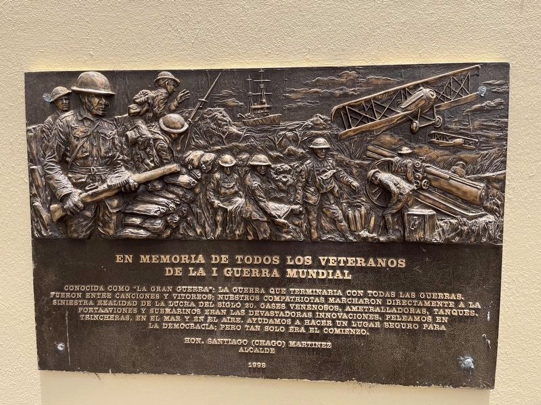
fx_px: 406
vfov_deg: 53.1
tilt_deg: -5.9
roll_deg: +0.3
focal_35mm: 26
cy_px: 202
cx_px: 270
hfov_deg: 67.3
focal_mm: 5.1
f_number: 1.6
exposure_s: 1/983
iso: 50
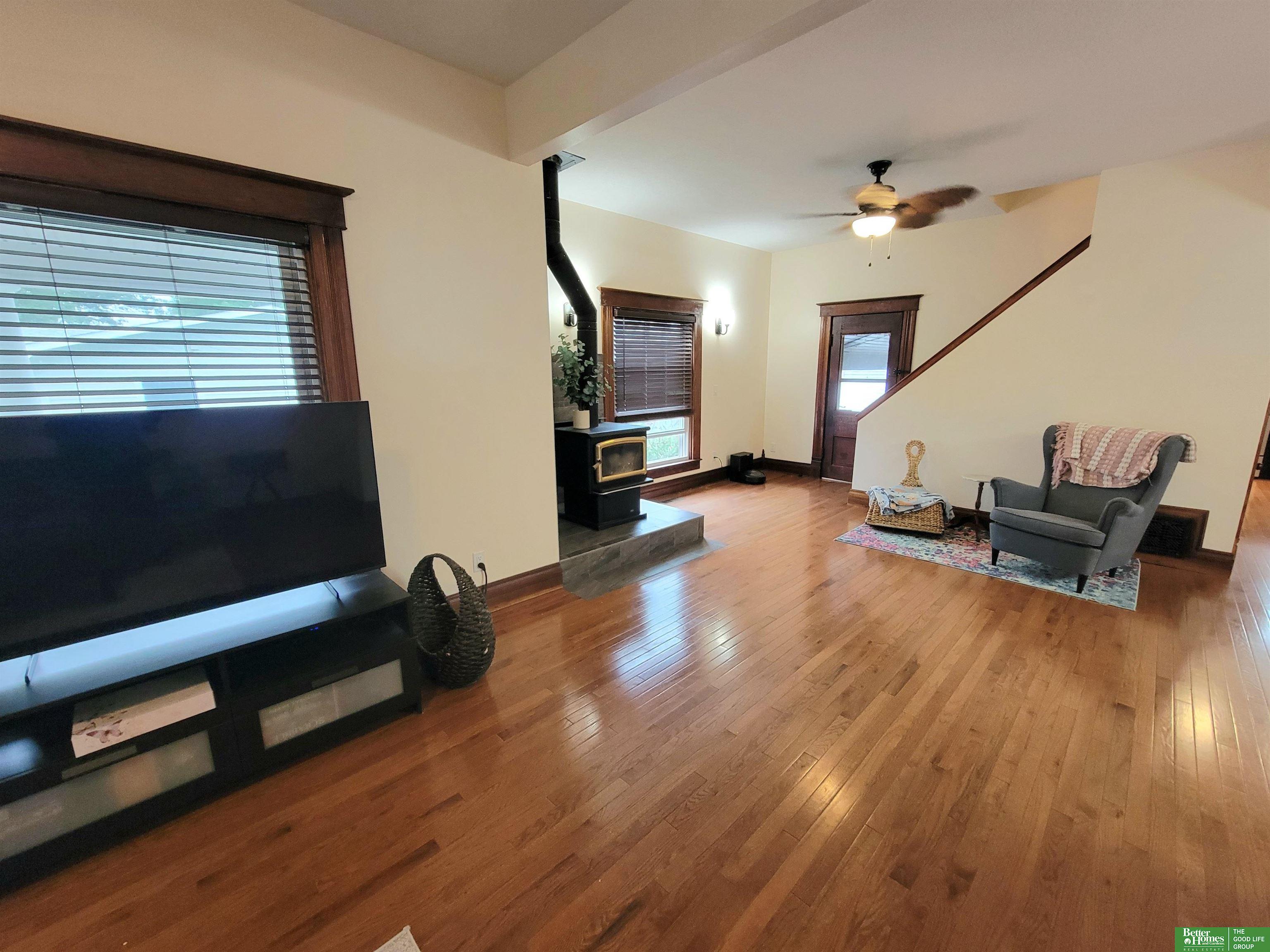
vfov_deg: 89.9
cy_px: 476
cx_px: 635
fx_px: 477
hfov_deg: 106.2
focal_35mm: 13
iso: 320
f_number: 2.2
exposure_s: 1/40
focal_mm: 2.2
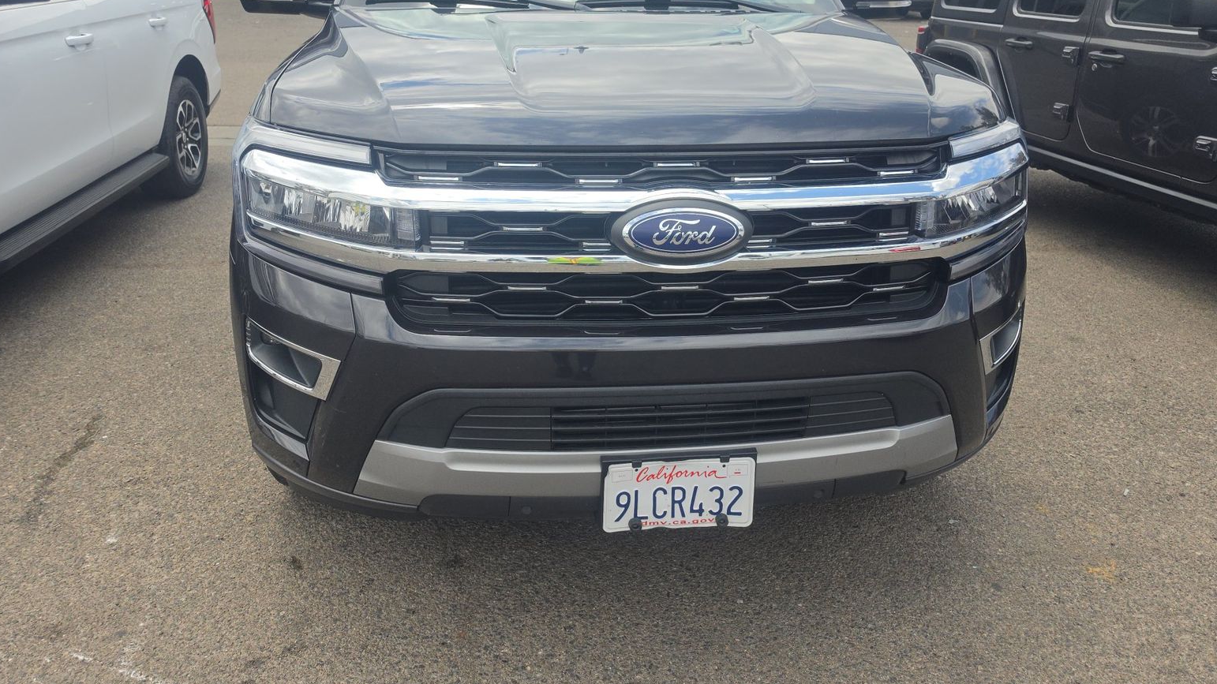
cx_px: 612
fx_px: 839
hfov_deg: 71.9
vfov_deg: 43.7
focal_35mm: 26
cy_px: 226
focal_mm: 6.5
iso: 64
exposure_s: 1/4235
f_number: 1.4
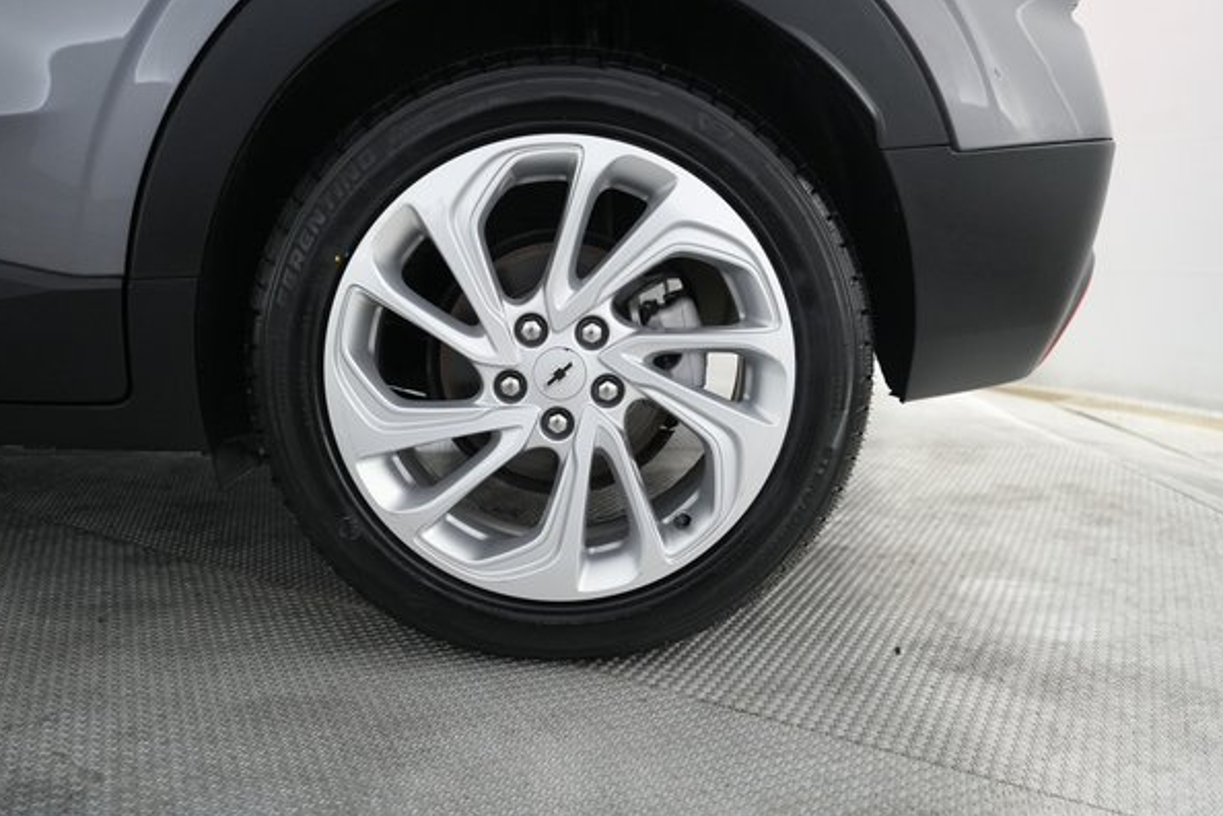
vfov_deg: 46.4
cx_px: 566
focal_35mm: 28
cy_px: 387
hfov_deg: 65.4
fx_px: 951
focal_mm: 26
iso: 3200
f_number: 2.8
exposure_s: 1/160
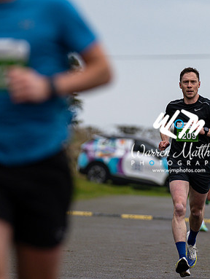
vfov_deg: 4.3
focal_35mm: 458
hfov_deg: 3.3
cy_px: 140
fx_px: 3698
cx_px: 179
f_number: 2.8
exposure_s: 1/1600
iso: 250
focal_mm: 210
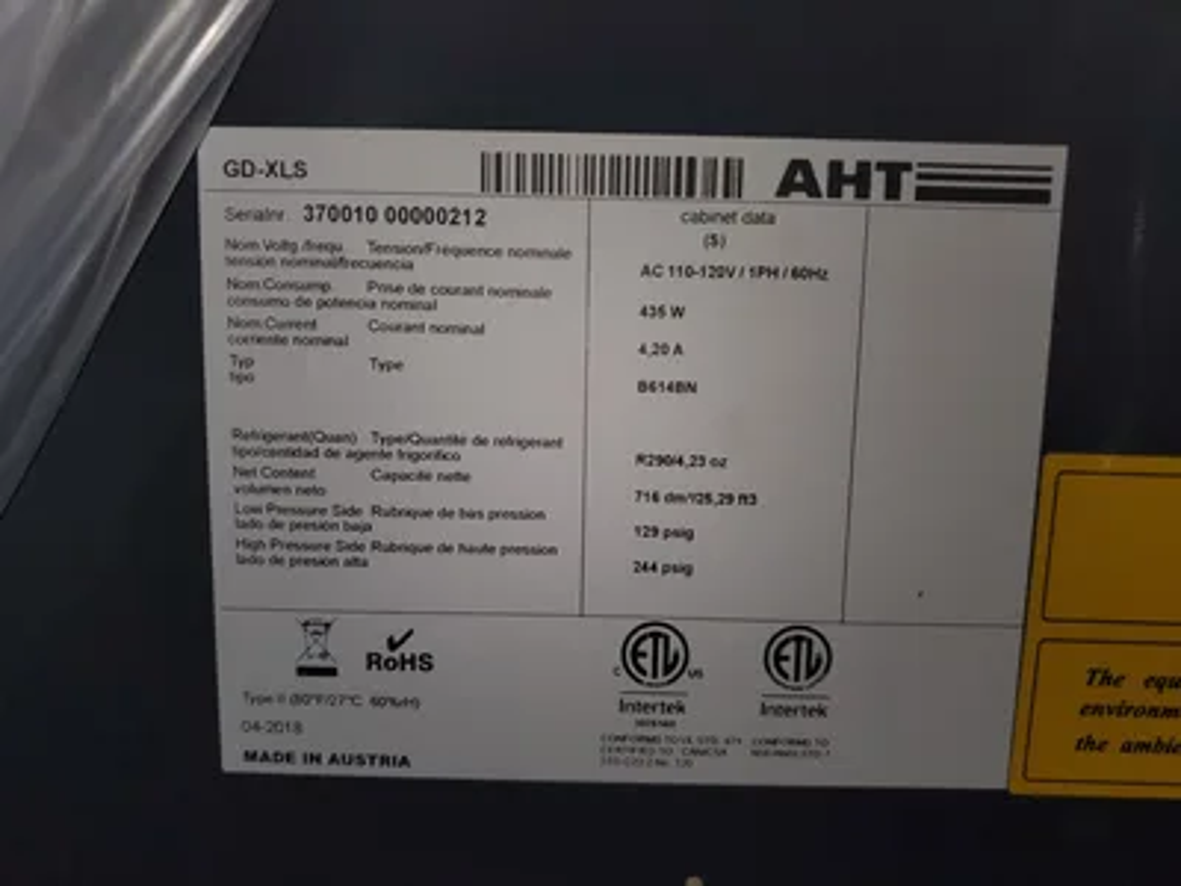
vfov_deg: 53.1
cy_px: 443
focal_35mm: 26
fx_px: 887
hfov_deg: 67.3
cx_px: 590
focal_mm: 4.3
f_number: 1.5
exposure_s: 1/1703
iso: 50
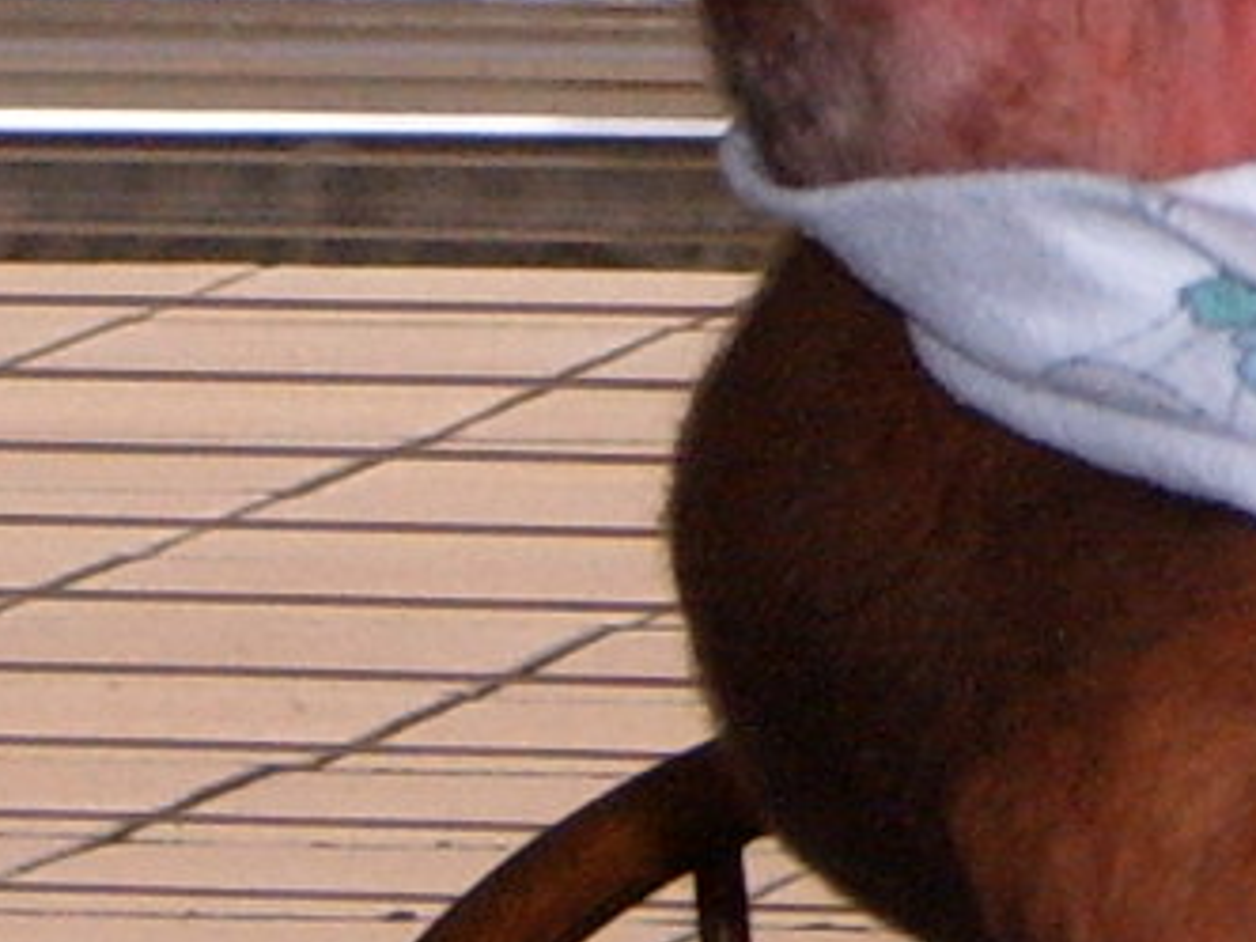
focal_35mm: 361
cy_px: -530
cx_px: 1793
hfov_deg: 5.4
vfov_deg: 4.1
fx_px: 13098
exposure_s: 1/45
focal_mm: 12.6
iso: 141
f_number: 4
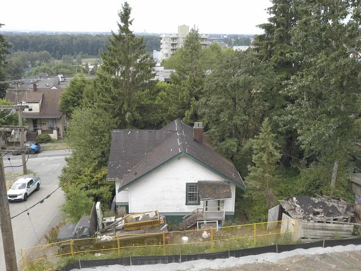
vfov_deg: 53.1
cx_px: 180
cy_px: 136
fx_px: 271
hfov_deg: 67.3
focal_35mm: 26
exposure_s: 1/536
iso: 100
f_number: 2.2
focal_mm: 4.73
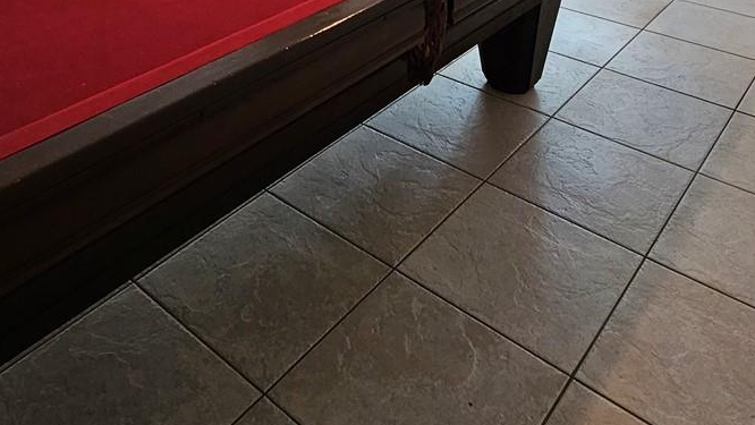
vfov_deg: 27.3
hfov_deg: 57.8
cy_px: -165
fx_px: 681
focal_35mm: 34
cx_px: 323
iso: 100
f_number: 2.2
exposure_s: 1/60
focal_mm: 2.2
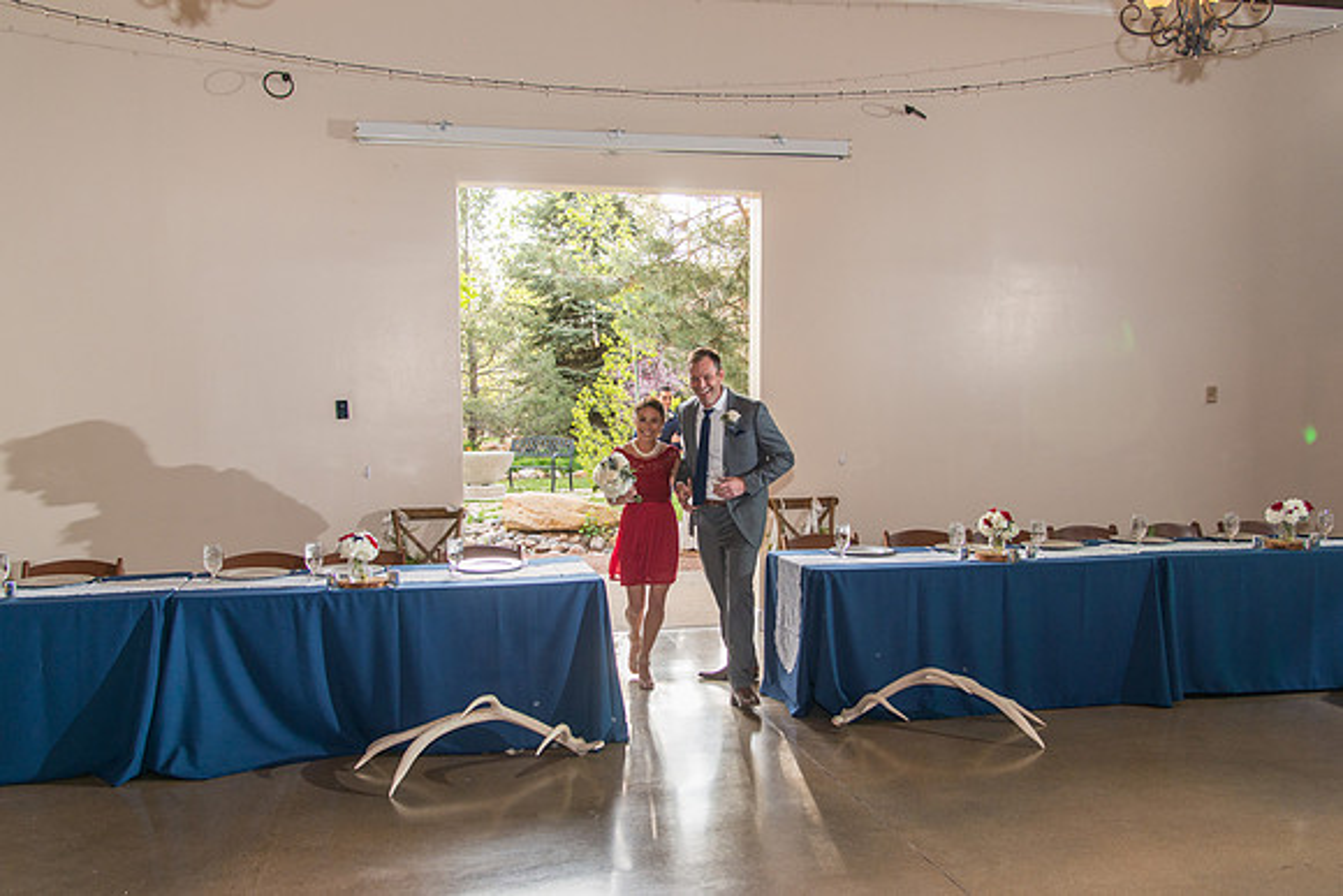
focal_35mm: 32
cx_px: 673
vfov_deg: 40.6
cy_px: 487
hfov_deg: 58.0
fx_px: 1210
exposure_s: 1/200
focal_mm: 24
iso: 400
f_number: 4
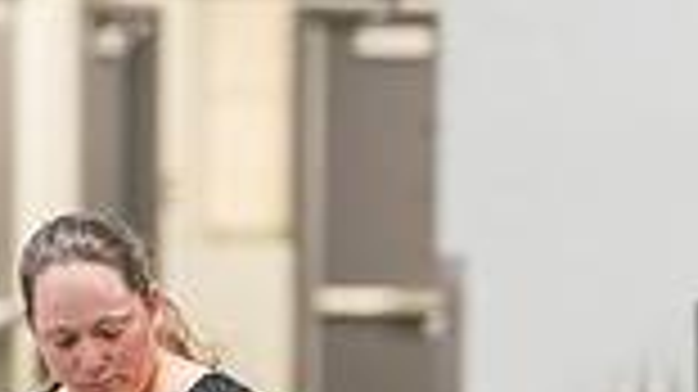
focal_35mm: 626
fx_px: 11580
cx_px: 662
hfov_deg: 3.4
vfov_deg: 1.9
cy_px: 394
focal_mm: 133
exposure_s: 1/250
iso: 5000
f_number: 2.8
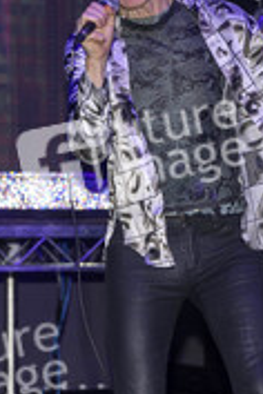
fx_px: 2454
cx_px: 196
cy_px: 265
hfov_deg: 6.1
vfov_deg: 9.2
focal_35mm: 224
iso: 800
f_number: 5.6
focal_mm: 99
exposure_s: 1/200
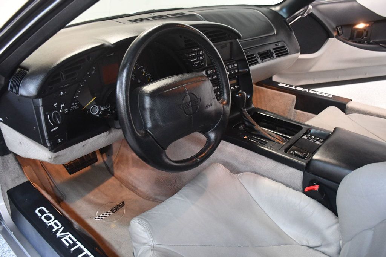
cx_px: 193
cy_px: 128
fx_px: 322
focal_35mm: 30
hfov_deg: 61.9
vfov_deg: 43.6
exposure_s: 1/60
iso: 3600
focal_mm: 20
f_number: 3.5
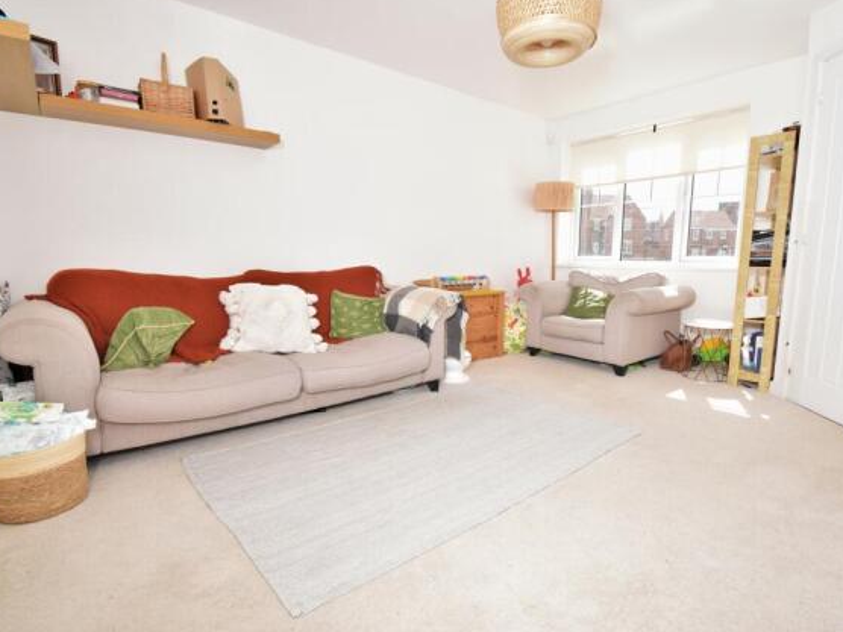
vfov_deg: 74.7
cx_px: 459
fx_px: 414
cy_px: 321
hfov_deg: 90.8
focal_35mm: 17
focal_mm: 10
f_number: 8
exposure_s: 1/200
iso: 400
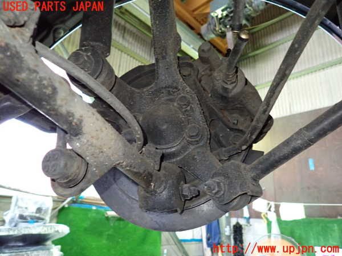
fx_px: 247
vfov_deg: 54.9
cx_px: 171
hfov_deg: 69.4
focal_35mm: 25
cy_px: 128
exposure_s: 1/30
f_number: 2
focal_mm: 4.5
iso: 640
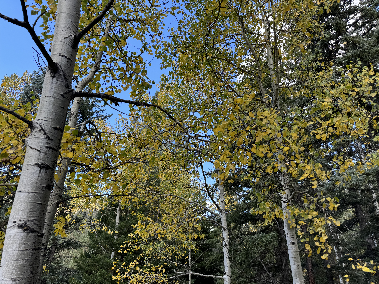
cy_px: 142
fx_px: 263
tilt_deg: +22.6
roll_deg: -2.5
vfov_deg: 56.8
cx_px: 190
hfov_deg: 71.6
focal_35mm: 24
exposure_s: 1/448
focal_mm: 6.76
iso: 80
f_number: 1.78
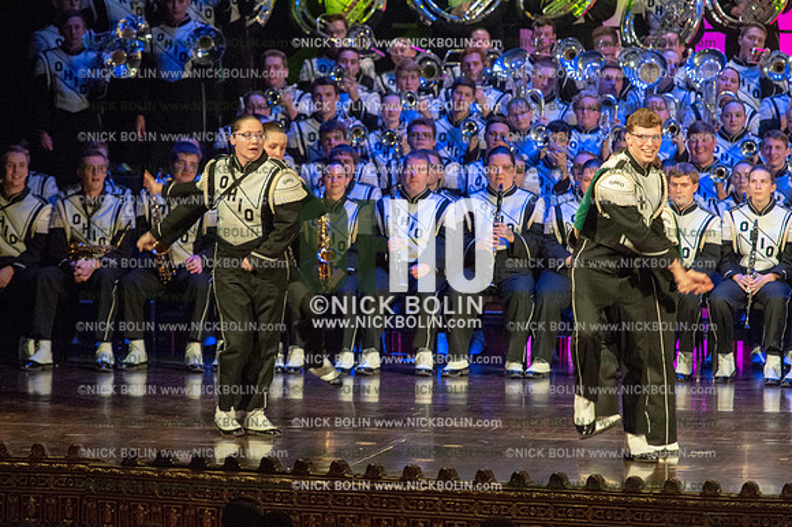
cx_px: 396
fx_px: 5497
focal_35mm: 250
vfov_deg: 5.5
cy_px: 264
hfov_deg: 8.2
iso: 8000
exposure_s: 1/250
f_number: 5.6
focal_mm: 250
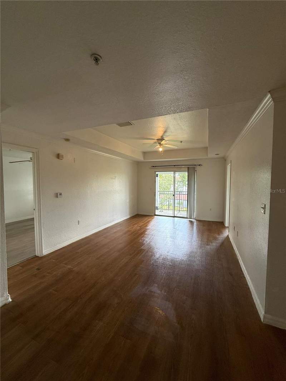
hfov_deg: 85.7
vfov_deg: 102.1
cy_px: 190
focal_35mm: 14
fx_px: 154
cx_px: 143
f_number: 2.2
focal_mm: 2.22
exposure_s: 1/120
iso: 125
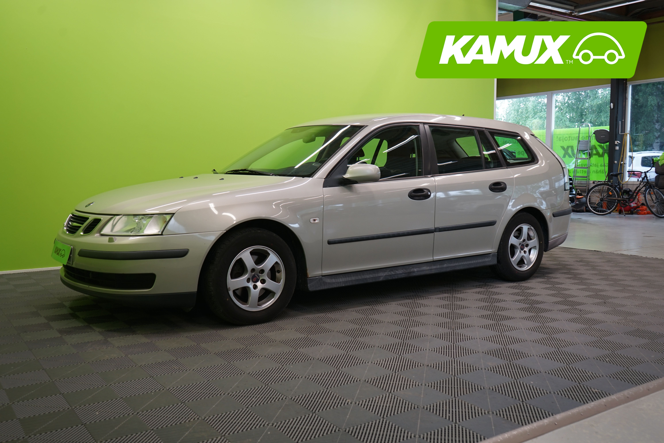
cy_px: 222
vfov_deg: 40.0
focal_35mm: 33
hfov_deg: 57.2
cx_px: 332
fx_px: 609
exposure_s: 1/30
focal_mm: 33
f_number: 5.6
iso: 400
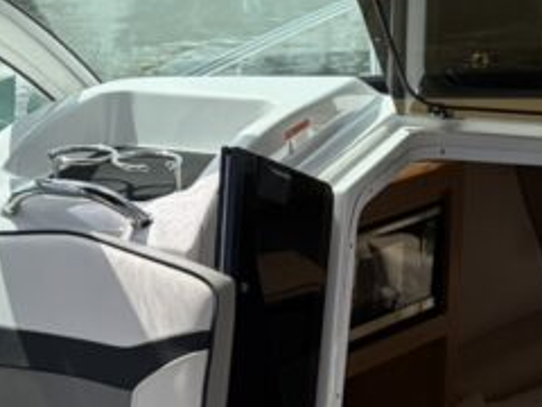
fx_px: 1738
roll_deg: +1.8
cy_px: 629
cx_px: 391
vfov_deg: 12.6
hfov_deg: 17.6
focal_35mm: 111
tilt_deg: -25.7
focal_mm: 5.96
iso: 50
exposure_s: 1/3125
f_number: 1.6
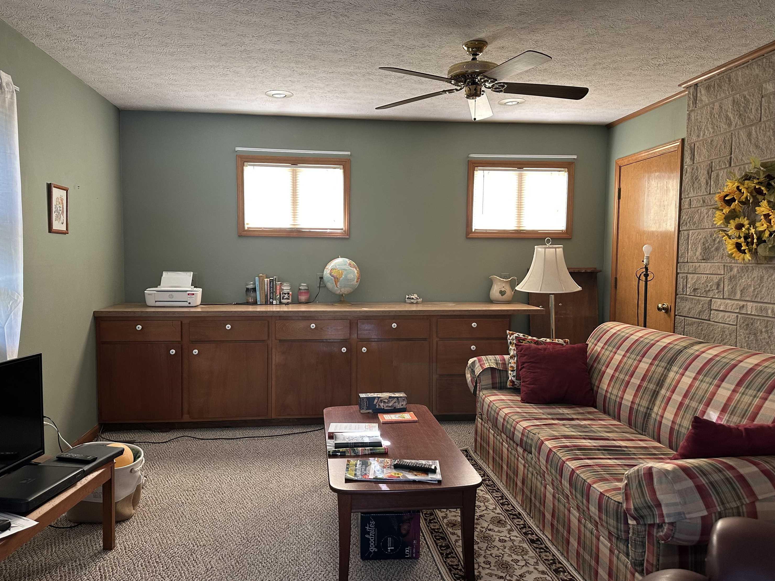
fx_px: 560
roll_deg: -1.0
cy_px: 293
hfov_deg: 69.4
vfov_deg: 54.9
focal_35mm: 25
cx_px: 373
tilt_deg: -3.7
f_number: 1.78
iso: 200
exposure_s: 1/60
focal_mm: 6.86
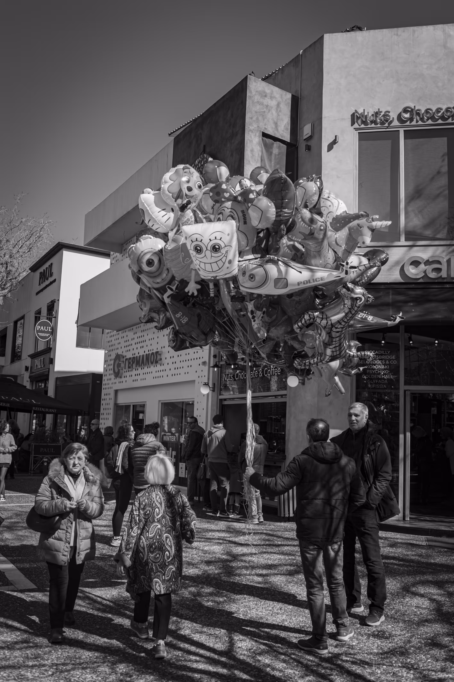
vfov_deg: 54.5
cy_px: 341
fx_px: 663
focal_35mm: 35
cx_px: 227
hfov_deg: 37.8
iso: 200
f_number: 5.6
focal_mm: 35
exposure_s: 1/1250
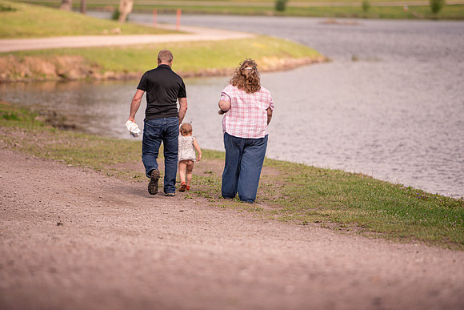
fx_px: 2578
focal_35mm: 200
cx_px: 232
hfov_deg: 10.3
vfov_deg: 6.9
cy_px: 155
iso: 400
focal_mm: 200
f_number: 3.2
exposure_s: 1/4000
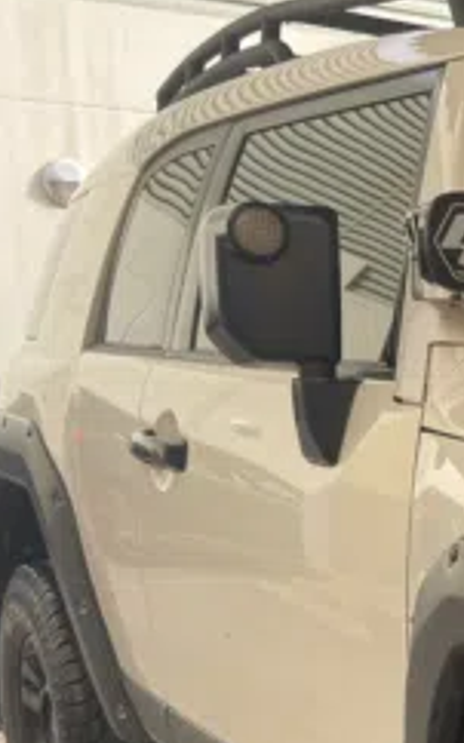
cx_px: 796
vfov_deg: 28.1
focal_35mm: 70
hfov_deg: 16.1
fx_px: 1418
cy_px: 691
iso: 32
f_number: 1.6
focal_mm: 5.1
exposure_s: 1/615
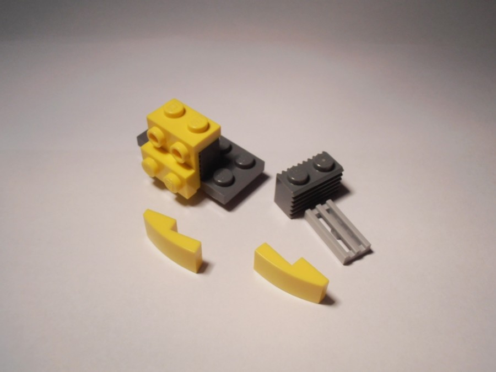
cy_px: 186
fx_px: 530
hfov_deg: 50.1
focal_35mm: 37
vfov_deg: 38.7
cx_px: 248
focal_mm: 6.61
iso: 80
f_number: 3.9
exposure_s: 1/250
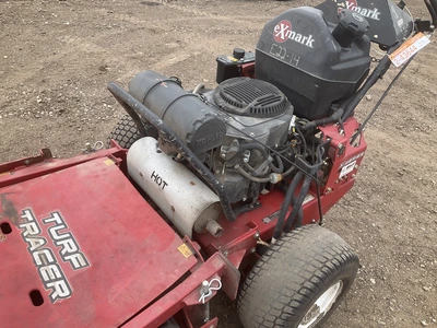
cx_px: 218
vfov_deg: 48.2
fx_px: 366
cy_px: 164
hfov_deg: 61.7
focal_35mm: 29
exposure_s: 1/529
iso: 25
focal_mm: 3
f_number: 1.8
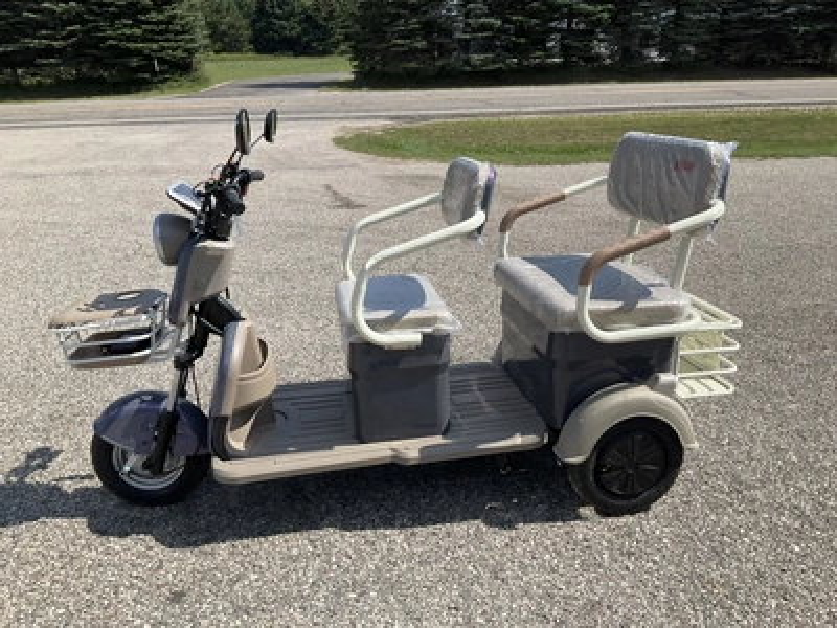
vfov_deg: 48.2
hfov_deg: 61.7
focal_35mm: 29
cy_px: 314
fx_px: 701
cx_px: 418
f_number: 1.8
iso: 25
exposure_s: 1/1984
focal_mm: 3
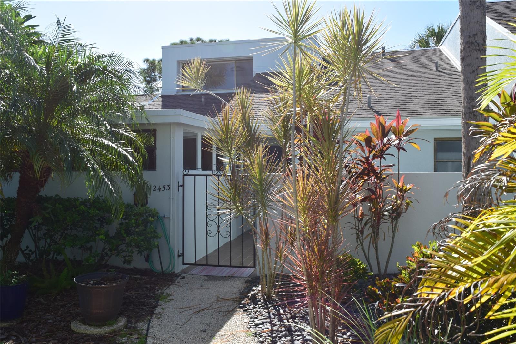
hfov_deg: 57.2
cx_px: 258
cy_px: 172
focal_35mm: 33
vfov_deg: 40.0
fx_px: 473
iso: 400
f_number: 11
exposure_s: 1/400
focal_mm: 22
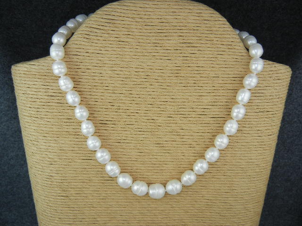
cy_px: 113
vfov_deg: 41.8
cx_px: 151
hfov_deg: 54.0
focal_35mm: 34
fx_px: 297
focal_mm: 6.2
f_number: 3.6
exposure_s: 1/32
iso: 200
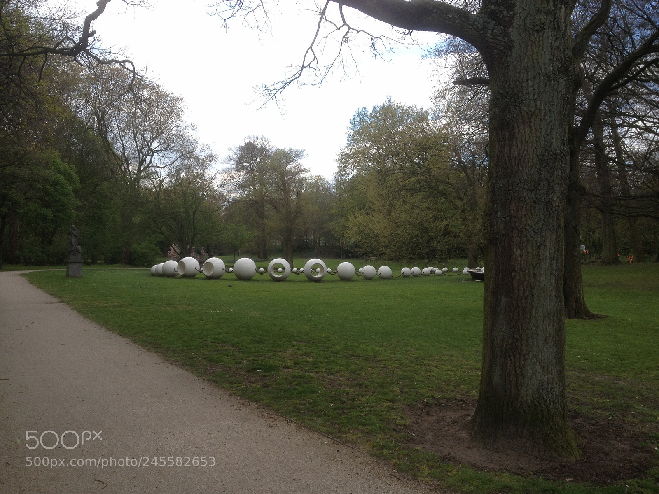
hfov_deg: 52.6
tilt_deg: +1.4
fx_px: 666
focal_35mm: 35
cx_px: 330
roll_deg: -0.8
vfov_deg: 40.7
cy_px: 247
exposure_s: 1/708
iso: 50
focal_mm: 4.28
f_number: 2.4
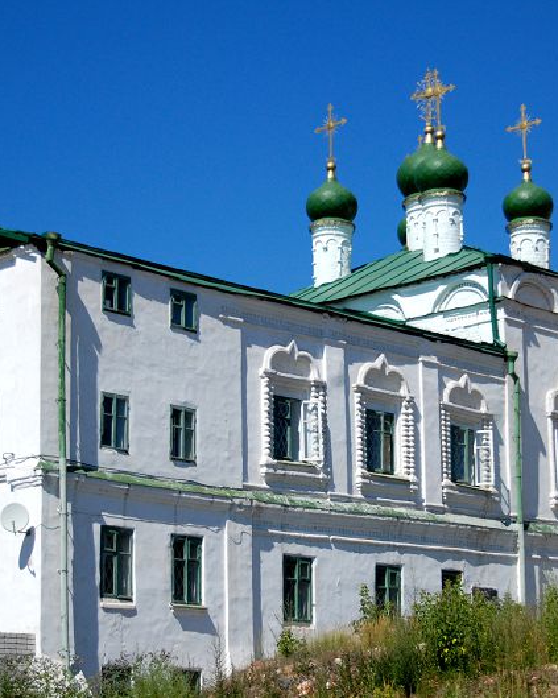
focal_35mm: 96
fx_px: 1976
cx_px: 310
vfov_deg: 20.0
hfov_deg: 16.1
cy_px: 348
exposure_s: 1/3200
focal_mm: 45
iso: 400
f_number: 5.3
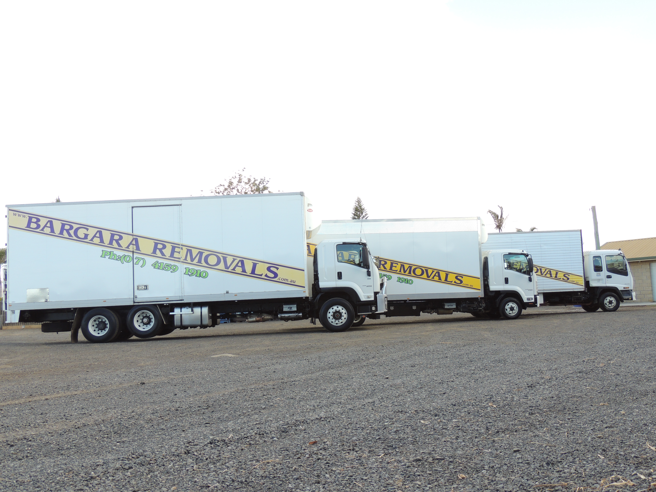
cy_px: 246
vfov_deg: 42.9
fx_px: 625
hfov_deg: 55.4
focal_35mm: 33
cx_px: 328
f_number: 3.2
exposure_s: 1/160
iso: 100
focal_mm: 5.8
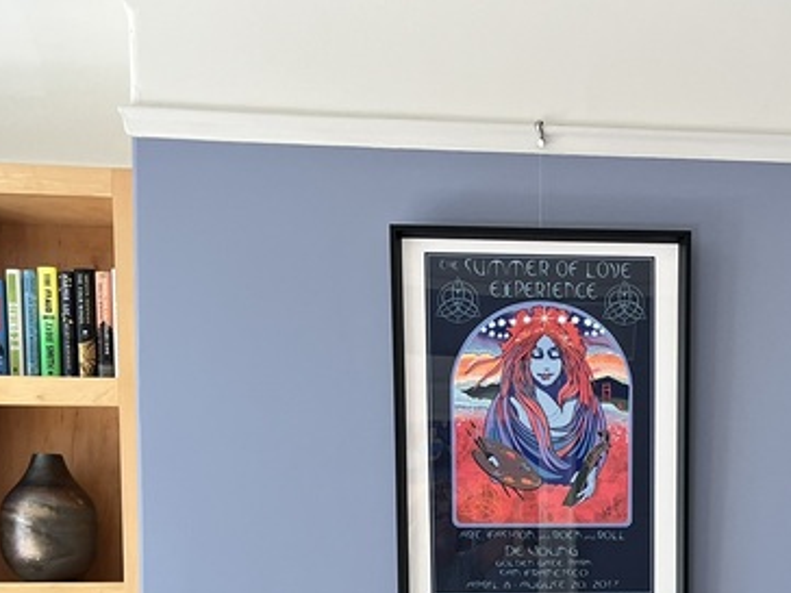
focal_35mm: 59
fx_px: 1348
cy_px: 635
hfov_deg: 32.0
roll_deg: +0.0
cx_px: 603
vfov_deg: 23.4
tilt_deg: -4.4
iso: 125
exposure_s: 1/103
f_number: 1.6
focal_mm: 5.1
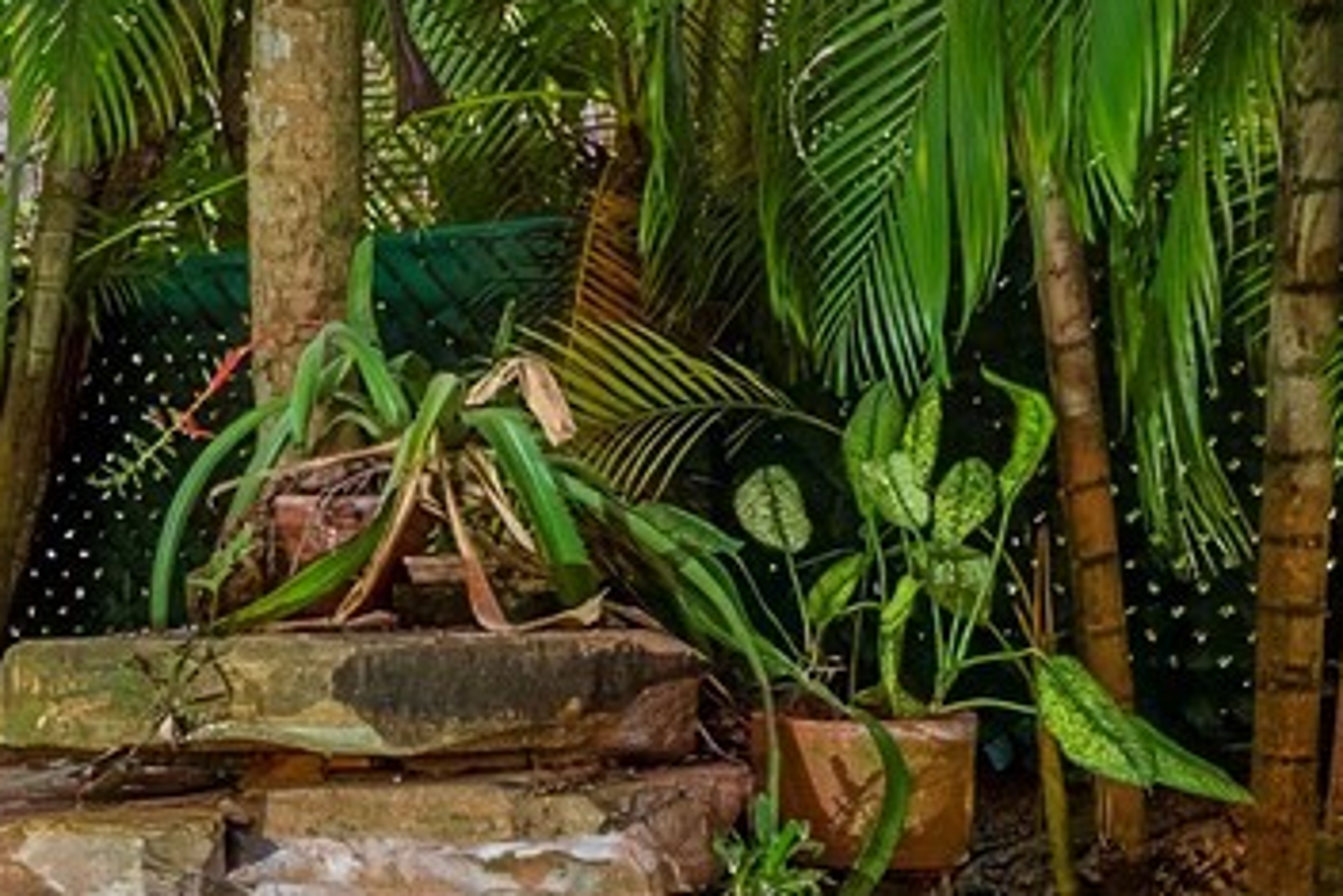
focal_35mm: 106
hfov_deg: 14.9
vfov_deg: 12.9
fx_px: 3956
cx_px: -1501
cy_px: 526
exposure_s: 3.2
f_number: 8
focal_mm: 22
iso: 800
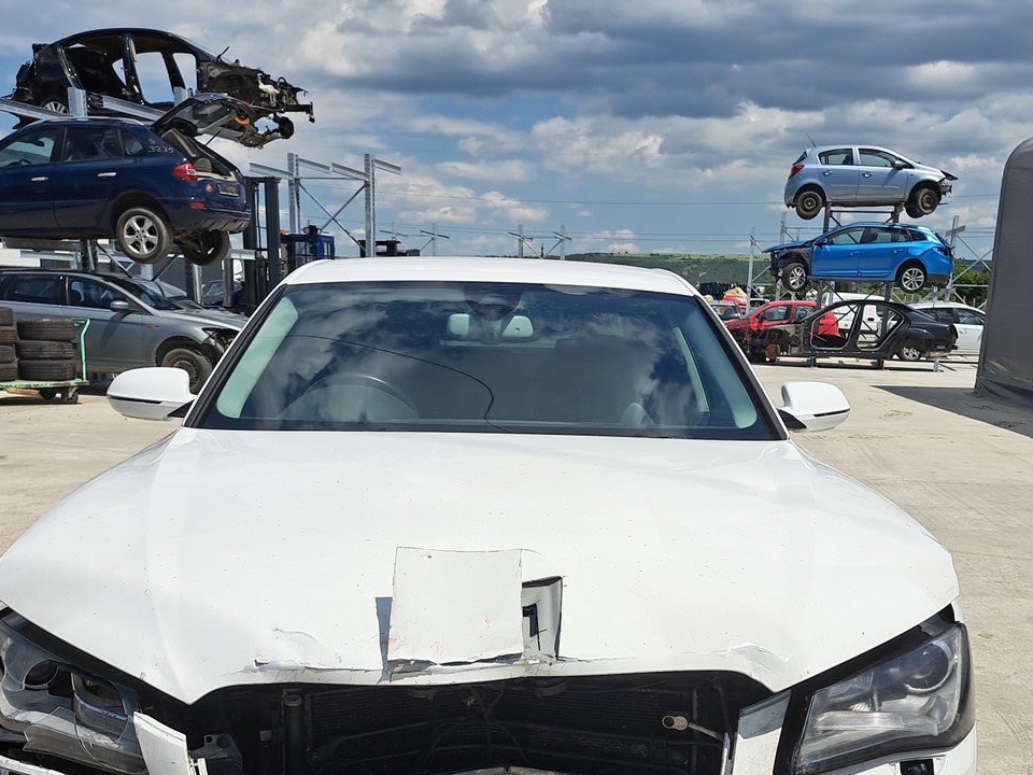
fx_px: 1194
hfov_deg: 46.8
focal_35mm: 40
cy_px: 631
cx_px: 557
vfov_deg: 34.7
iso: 50
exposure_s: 1/2160
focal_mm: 5.23
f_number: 1.8
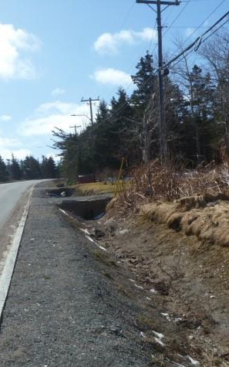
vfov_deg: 40.3
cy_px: 185
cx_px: 119
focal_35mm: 50
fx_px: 499
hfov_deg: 25.8
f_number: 5.6
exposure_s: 1/320
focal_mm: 6.3
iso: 80
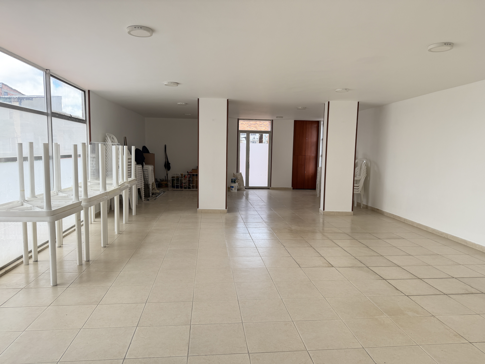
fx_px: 336
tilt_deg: -5.4
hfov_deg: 71.6
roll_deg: -0.4
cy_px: 182
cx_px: 242
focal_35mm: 24
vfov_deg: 56.8
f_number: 1.78
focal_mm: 6.76
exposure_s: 1/178
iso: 80
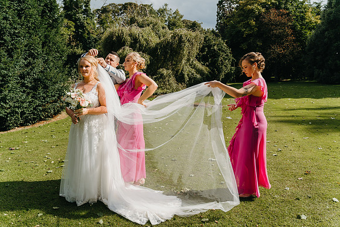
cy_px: 114
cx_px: 170
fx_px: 264
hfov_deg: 65.5
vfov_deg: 46.4
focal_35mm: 28
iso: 100
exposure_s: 1/1000
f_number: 2.8
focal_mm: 28
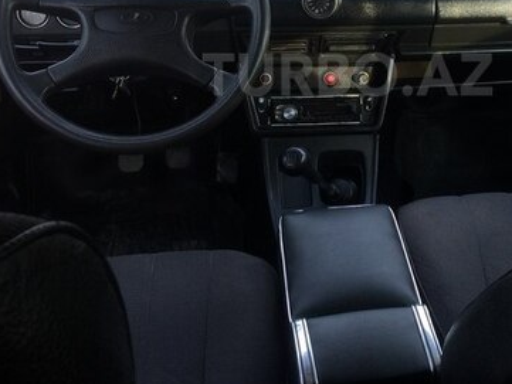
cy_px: 74
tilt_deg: -25.2
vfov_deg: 27.0
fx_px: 784
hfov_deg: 35.7
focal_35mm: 53
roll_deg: -2.4
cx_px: 347
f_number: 2.2
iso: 32
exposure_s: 1/102
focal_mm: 4.15
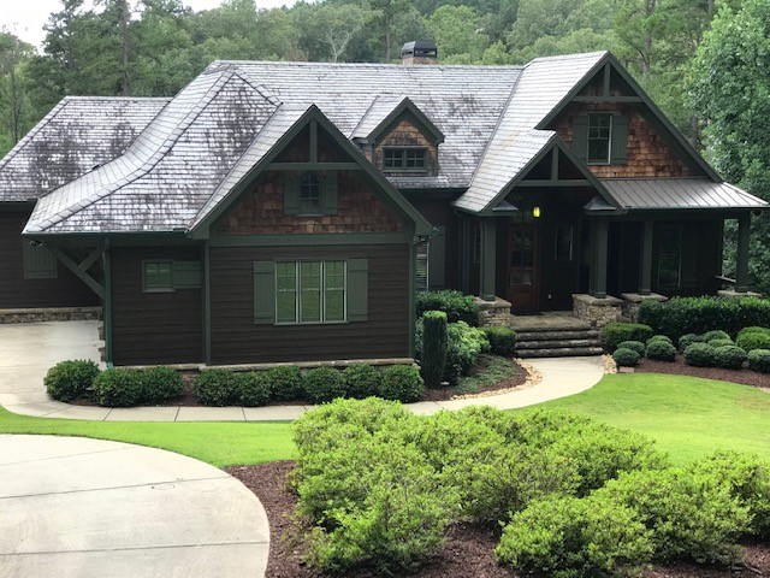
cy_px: 289
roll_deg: -1.0
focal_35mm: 57
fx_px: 1268
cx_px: 385
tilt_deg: -8.7
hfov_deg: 33.8
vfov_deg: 25.7
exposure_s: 1/120
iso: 20
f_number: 2.8
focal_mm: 6.6
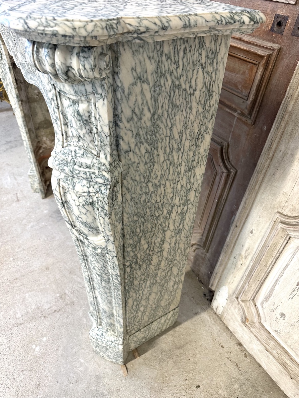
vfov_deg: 71.6
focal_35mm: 24
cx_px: 150
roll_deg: -3.2
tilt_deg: -40.1
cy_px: 199
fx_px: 276
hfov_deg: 56.8
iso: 250
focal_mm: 6.86
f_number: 1.78
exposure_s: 1/50
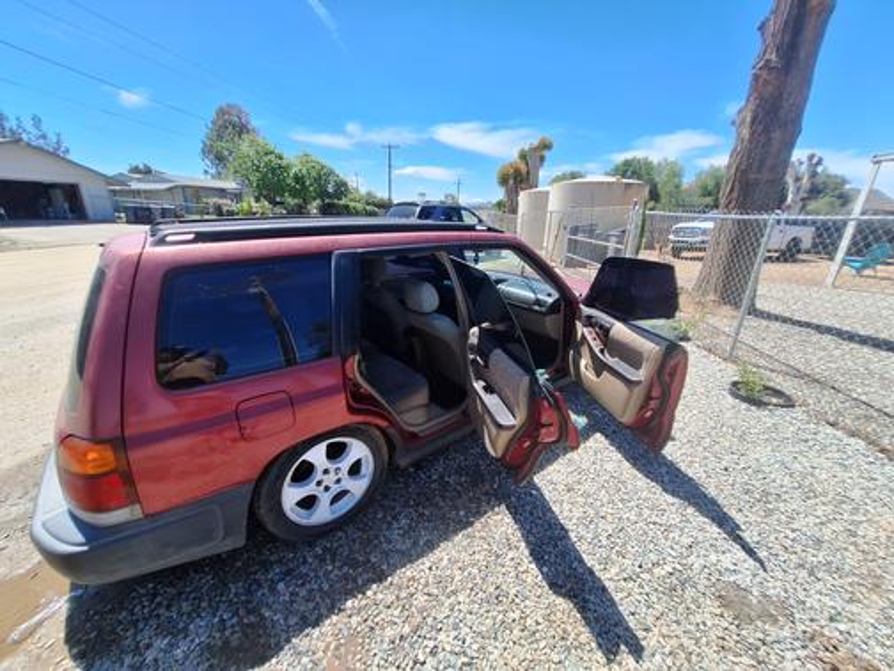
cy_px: 336
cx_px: 447
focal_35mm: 13
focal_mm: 1.74
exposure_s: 1/1410
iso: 40
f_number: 2.2
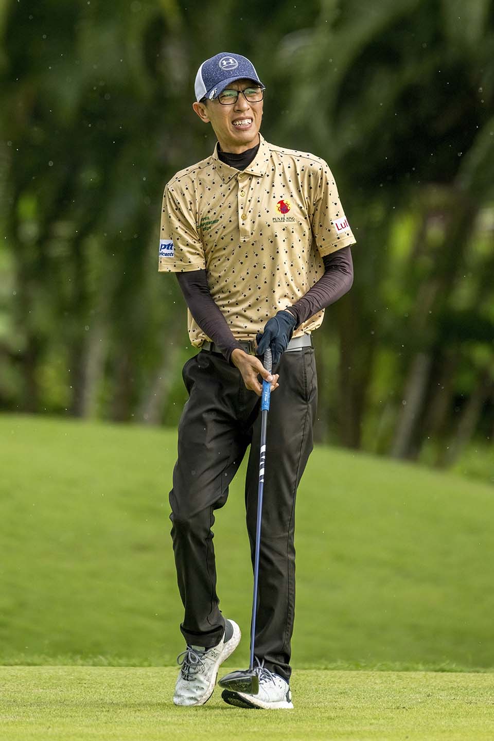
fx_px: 8233
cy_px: 370
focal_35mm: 400
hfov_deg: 3.4
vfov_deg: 5.2
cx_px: 247
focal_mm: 400
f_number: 3.5
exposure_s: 1/5000
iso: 1400
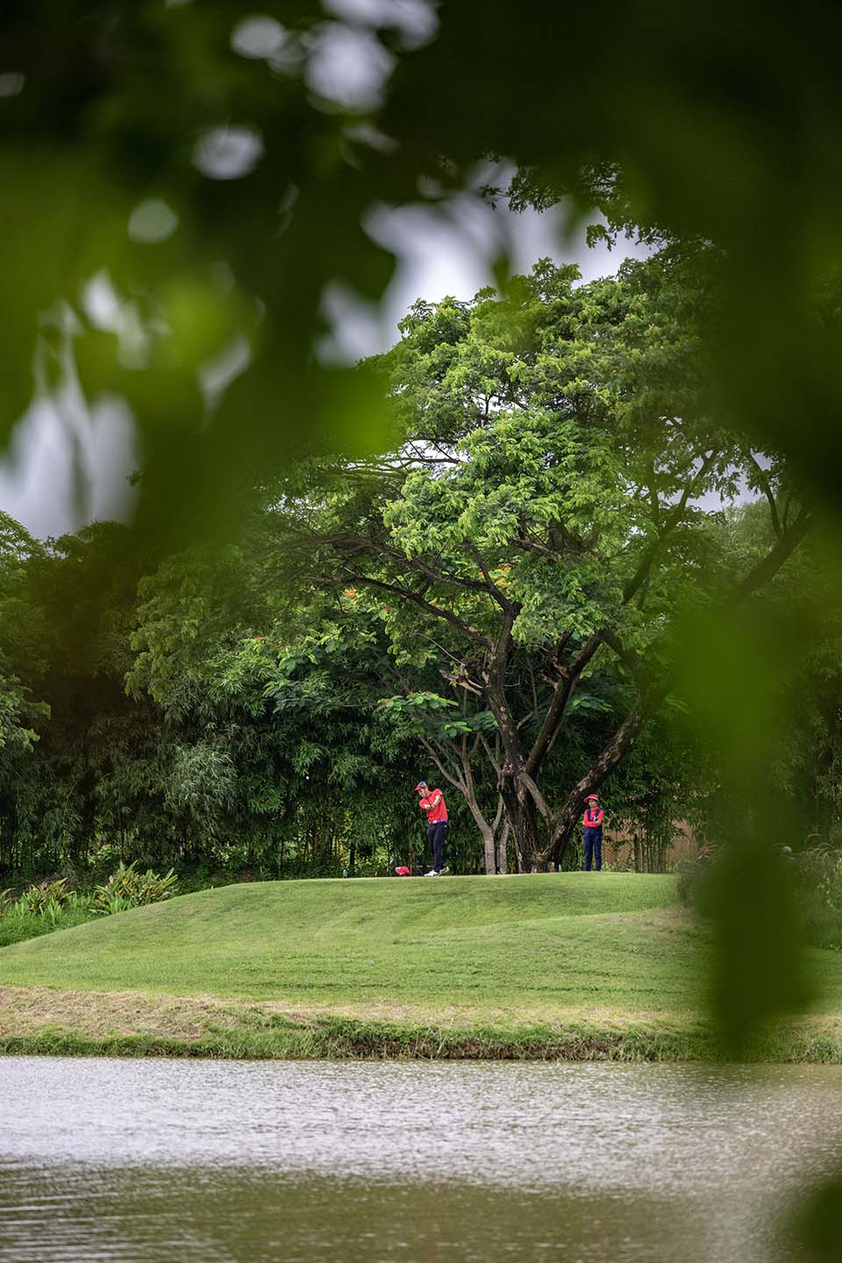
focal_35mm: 200
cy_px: 632
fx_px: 7016
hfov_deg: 6.9
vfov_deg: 10.3
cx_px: 421
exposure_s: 1/1600
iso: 900
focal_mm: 200
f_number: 2.8
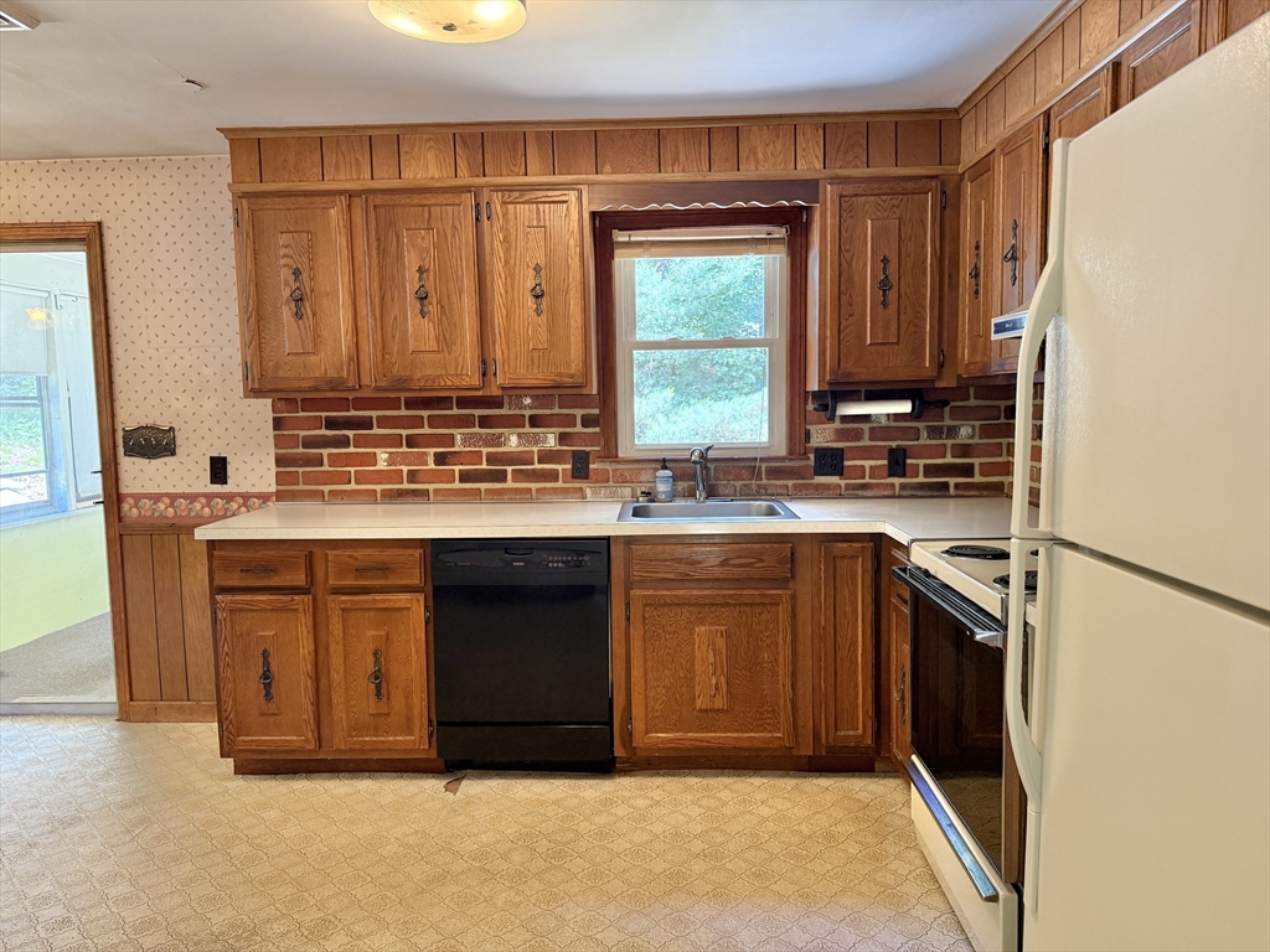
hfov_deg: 71.6
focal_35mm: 24
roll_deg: +0.2
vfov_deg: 56.8
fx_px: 881
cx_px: 635
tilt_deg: -4.9
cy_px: 476
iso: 250
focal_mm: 6.76
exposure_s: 1/60
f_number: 1.78
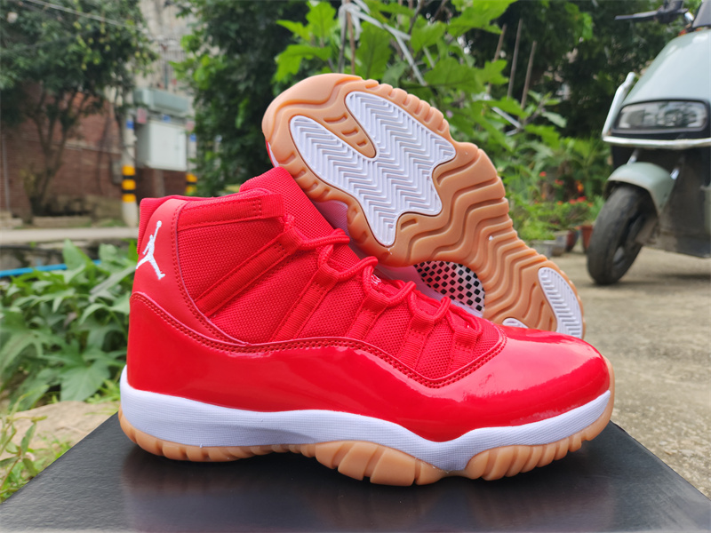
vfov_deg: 58.9
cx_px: 356
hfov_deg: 73.9
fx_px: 472
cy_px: 266
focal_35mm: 23
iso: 20
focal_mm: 5.4
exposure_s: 1/105
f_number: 1.8
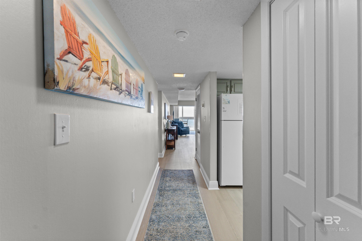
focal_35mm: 14
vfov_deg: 81.2
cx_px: 181
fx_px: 141
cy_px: 120
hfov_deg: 104.3
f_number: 7.1
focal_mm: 14
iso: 1000
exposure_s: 1/20
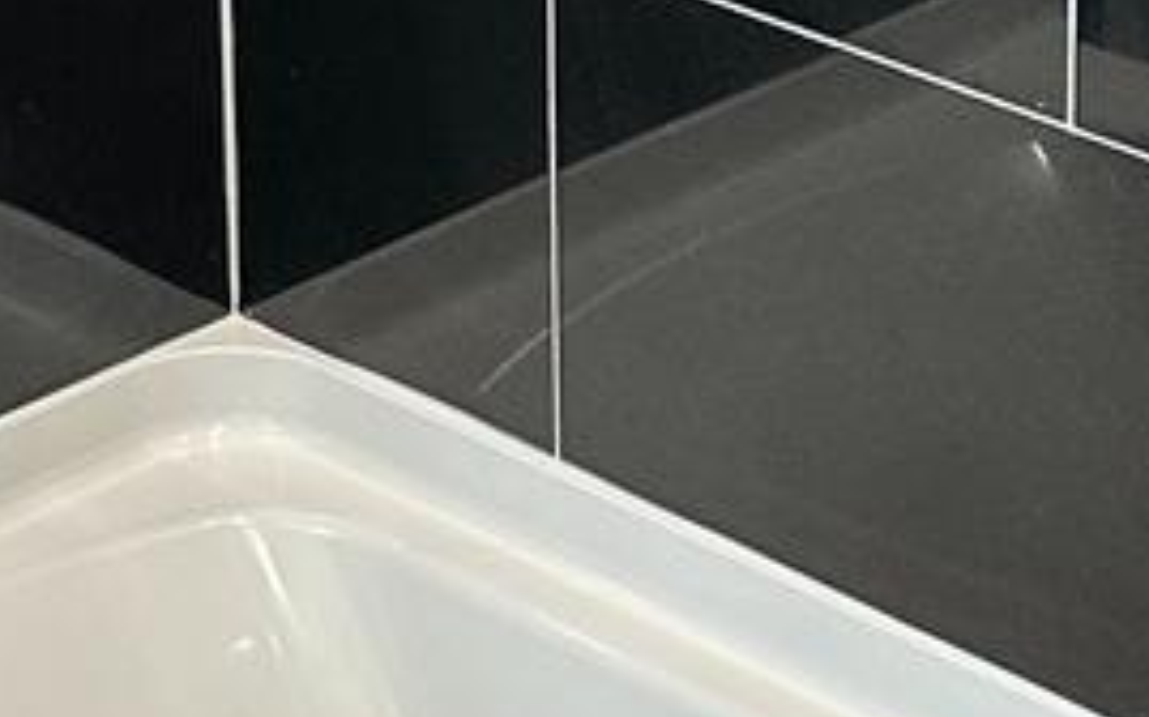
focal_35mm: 145
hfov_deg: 14.4
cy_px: -388
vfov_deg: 8.8
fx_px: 4540
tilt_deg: -18.2
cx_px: 427
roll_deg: +1.3
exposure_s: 1/60
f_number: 1.78
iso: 200
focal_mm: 6.86
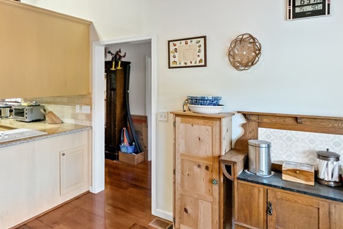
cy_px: 86
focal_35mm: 25
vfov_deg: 50.8
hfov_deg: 68.7
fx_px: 239
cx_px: 106
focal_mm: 14.6
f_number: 2.8
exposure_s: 1/160
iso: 1250
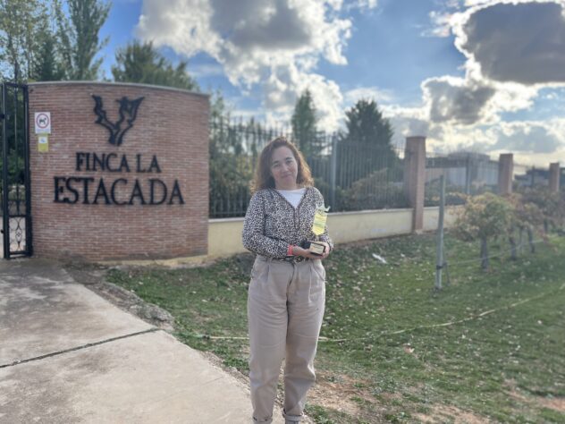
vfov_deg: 53.1
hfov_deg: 67.3
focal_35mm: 26
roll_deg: -0.5
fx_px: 424
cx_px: 282
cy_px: 212
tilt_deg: -4.2
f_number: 1.6
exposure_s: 1/2062
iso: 50
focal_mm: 5.1
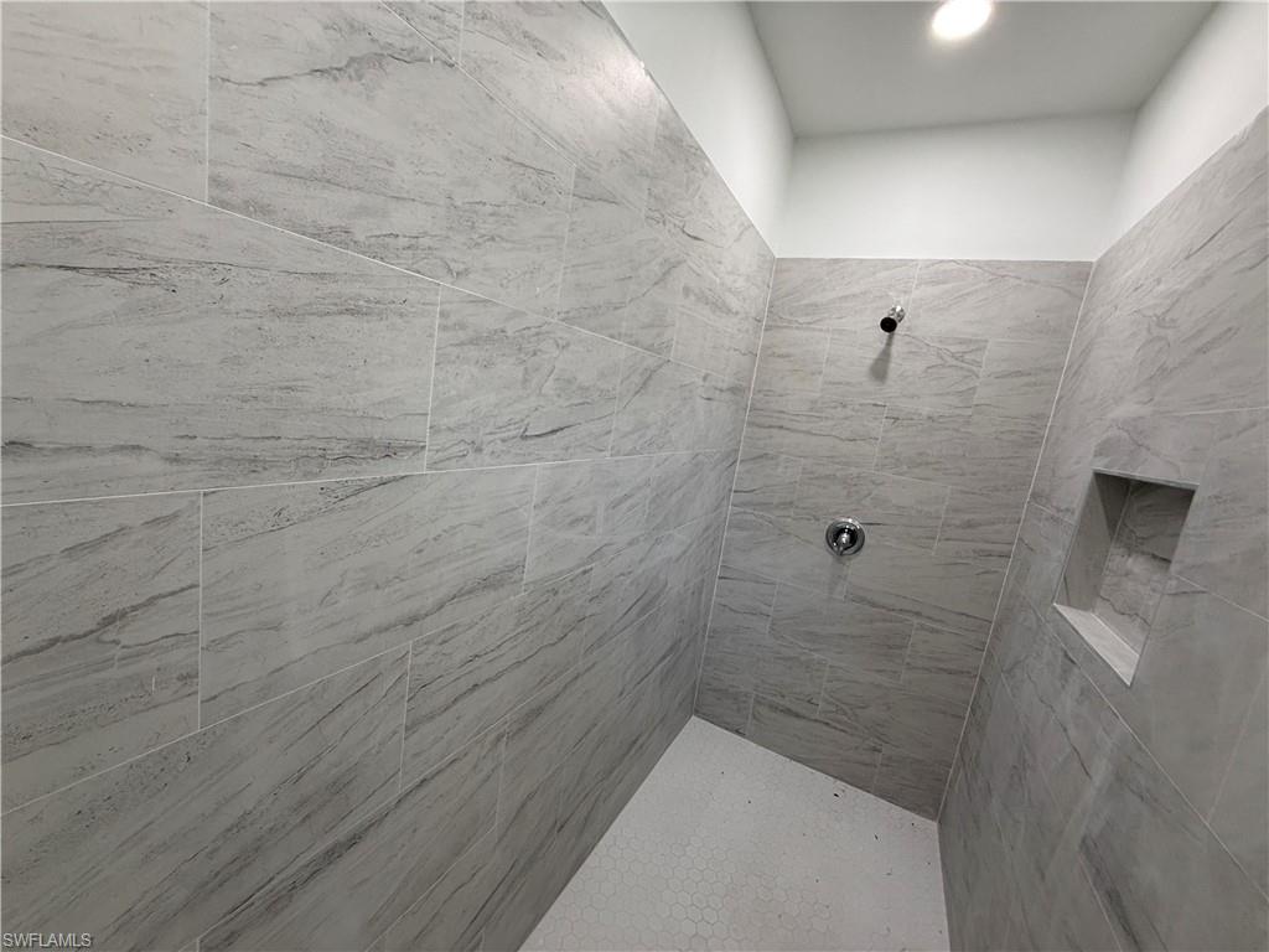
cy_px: 476
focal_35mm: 14
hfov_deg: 102.1
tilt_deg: -7.9
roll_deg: -10.0
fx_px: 513
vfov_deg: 85.7
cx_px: 634
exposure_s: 1/120
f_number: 2.2
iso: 200
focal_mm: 2.22
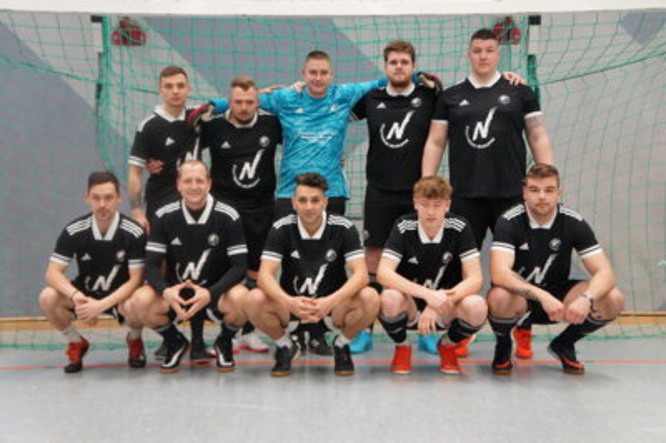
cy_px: 222
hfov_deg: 37.9
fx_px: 970
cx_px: 333
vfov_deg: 25.7
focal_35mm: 52
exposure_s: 1/60
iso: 1600
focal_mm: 35
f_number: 4.5
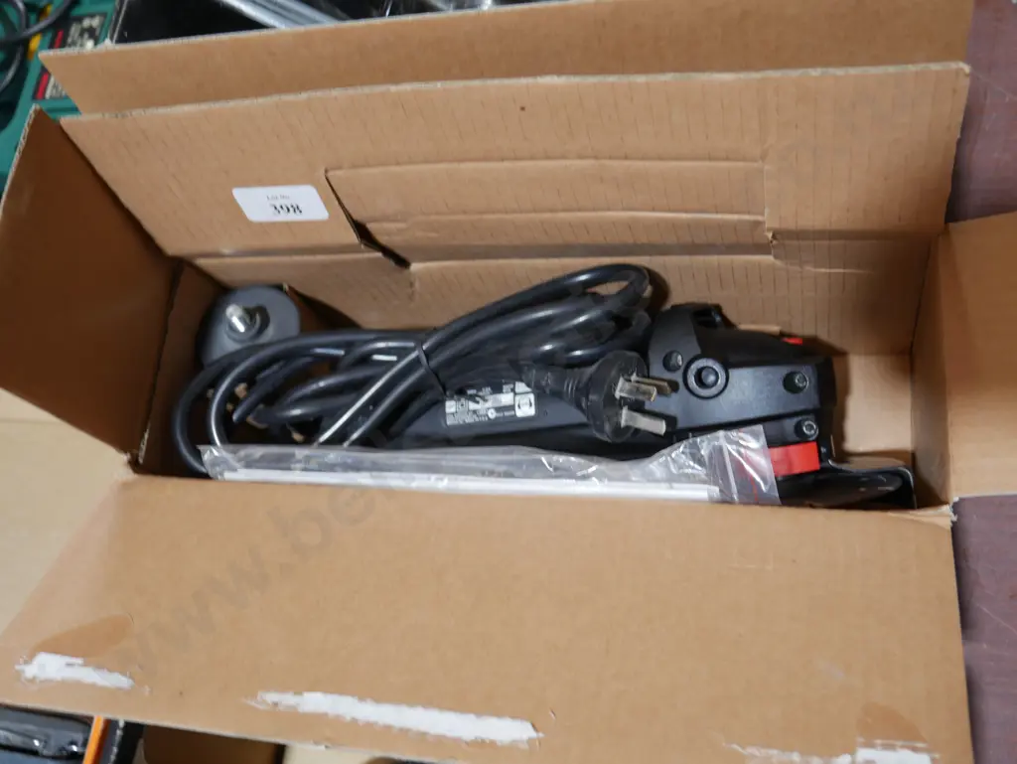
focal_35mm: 36
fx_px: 1058
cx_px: 508
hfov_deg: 51.3
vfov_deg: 39.7
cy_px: 382
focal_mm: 18
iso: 320
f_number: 4
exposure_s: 1/60
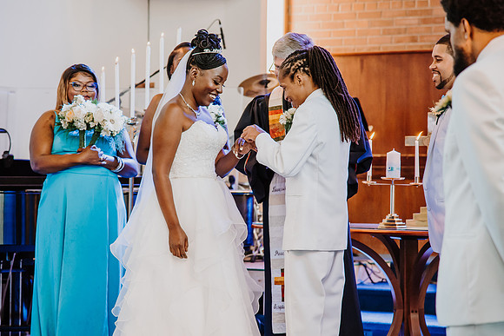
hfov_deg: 14.0
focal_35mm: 147
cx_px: 211
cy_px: 185
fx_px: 2057
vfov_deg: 9.3
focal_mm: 120
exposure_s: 1/125
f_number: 4
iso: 1100
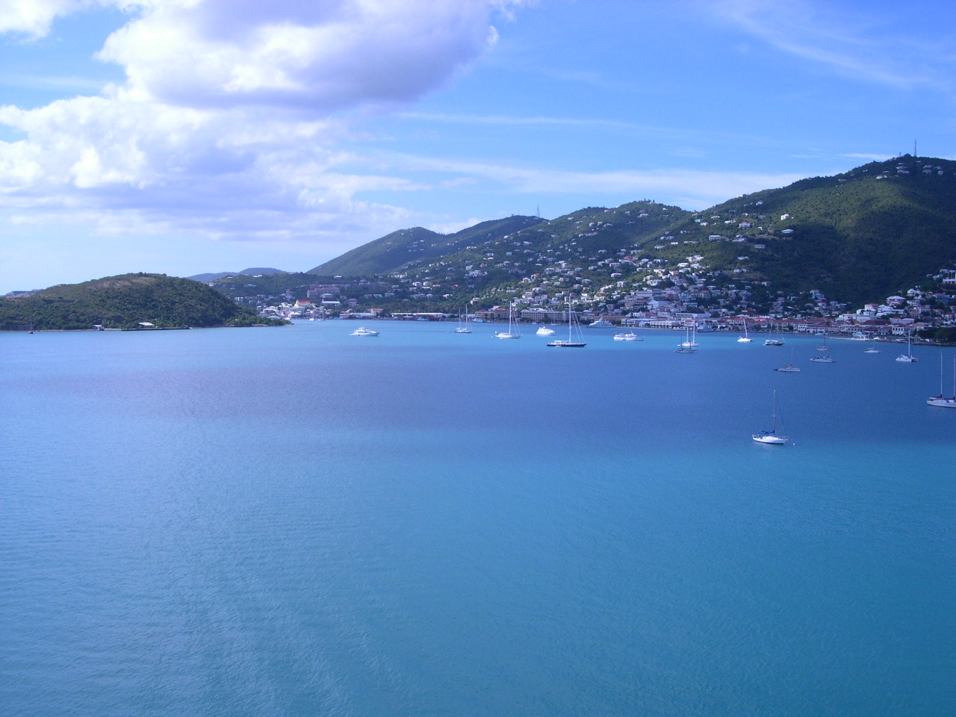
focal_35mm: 38
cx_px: 478
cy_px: 358
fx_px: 1049
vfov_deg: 37.7
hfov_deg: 49.0
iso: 100
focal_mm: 8
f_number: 7.6
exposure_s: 1/183
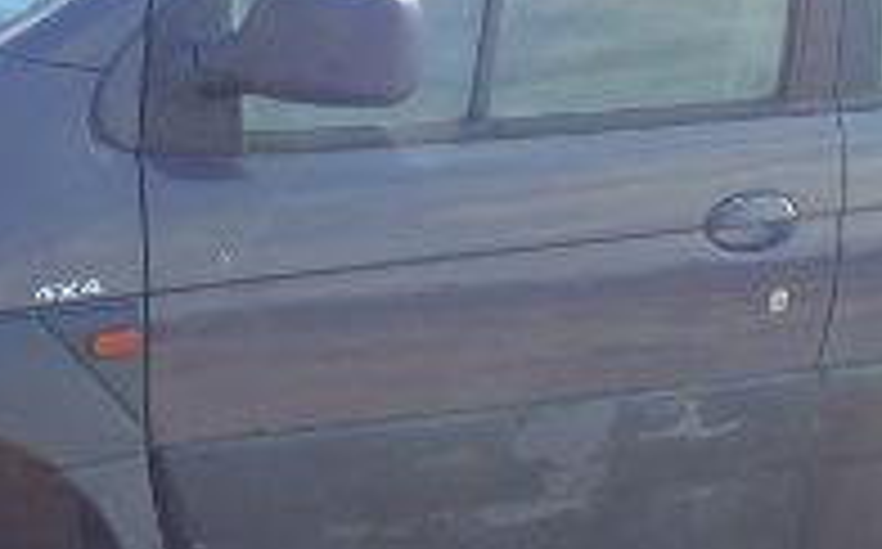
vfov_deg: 13.4
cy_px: 441
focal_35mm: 97
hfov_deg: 21.2
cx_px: 171
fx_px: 2329
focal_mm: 5
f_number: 3.9
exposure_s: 1/500
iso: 125
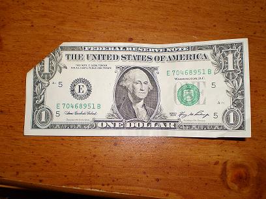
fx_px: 277
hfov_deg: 51.4
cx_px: 133
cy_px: 100
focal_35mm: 36
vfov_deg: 39.7
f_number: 3.1
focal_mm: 6.3
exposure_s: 1/30
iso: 125
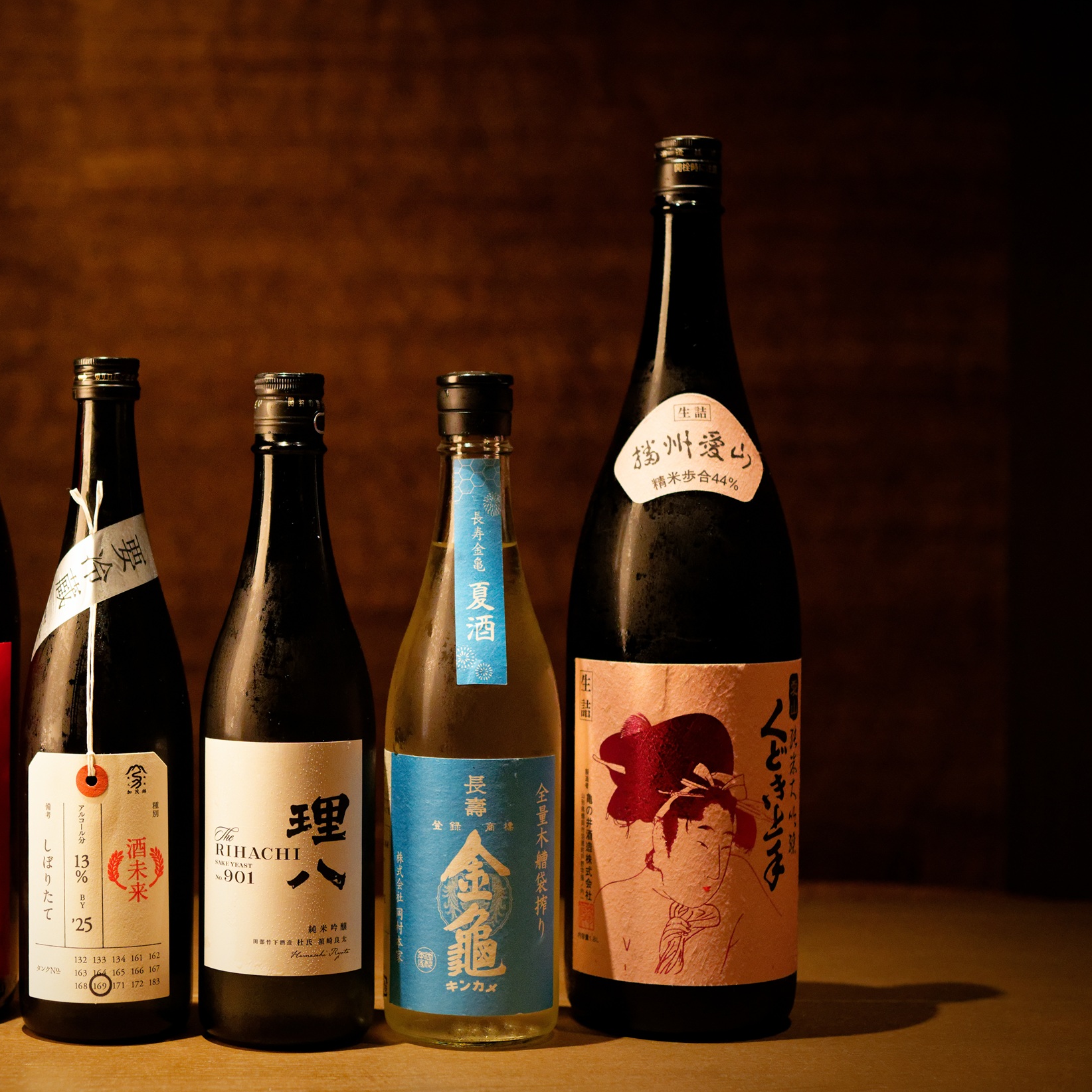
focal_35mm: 64
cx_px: 286
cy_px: 546
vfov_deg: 26.9
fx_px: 2284
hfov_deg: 26.6
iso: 3200
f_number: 4
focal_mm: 50
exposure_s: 1/125
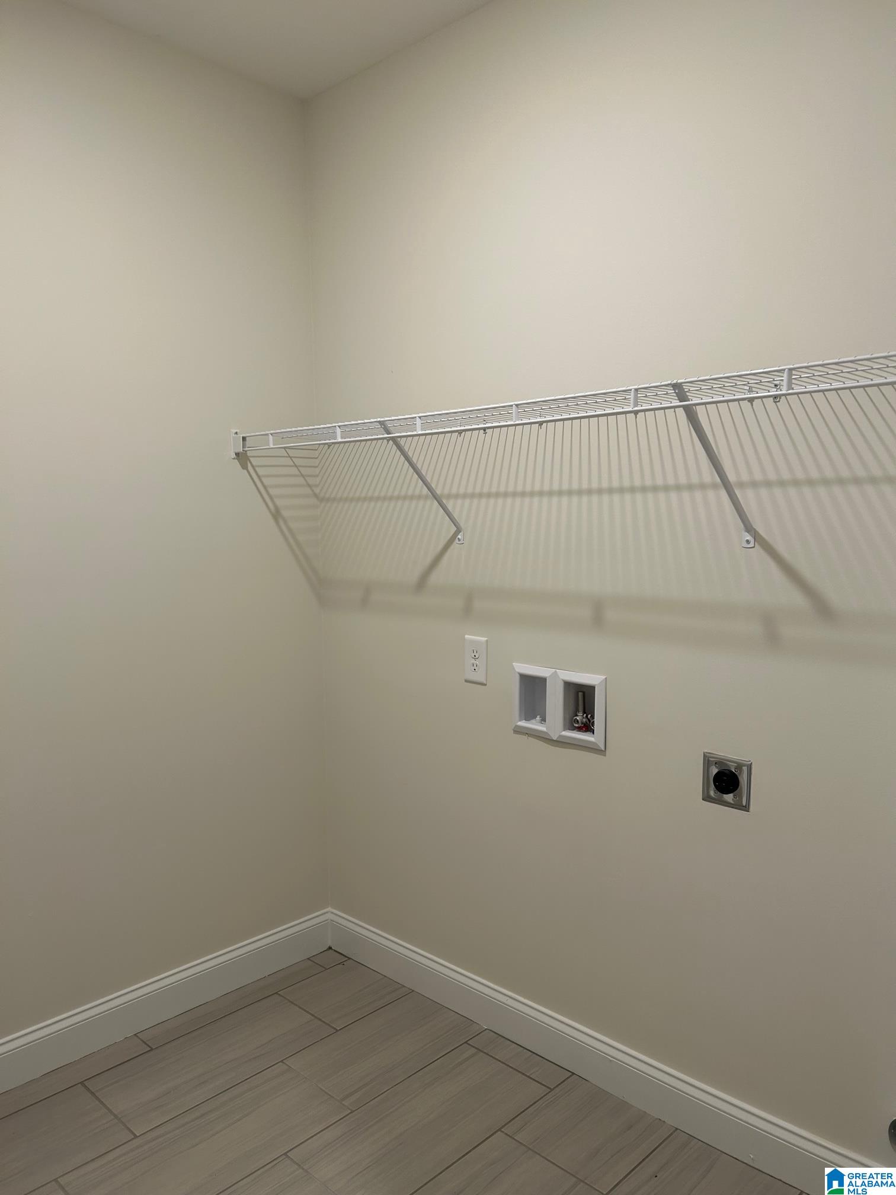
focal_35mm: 26
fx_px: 897
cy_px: 598
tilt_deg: -5.3
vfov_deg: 67.3
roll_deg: +1.8
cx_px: 448
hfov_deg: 53.1
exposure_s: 1/60
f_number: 1.5
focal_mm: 5.7
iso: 64
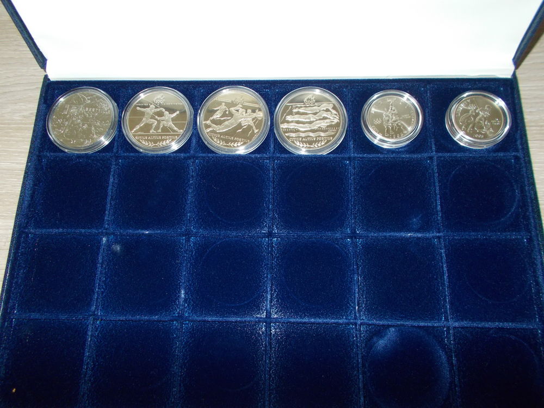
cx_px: 272
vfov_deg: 53.1
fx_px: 409
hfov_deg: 67.3
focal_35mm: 26
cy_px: 204
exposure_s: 1/25
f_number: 3.2
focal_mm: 4.6
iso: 200
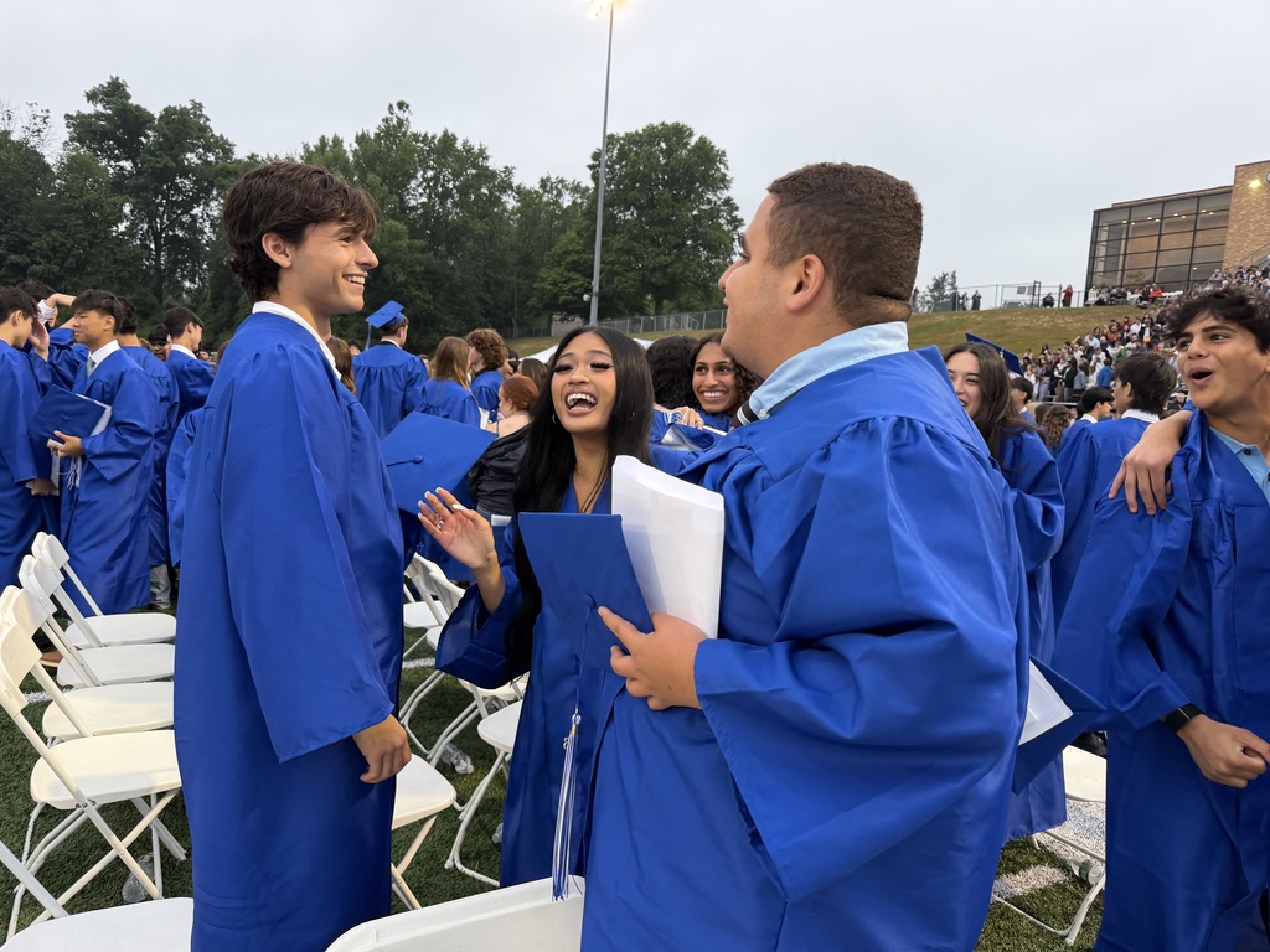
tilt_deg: -6.9
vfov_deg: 56.8
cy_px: 476
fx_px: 881
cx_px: 635
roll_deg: -2.7
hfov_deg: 71.6
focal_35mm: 24
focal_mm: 6.76
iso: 160
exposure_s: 1/120
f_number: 1.78
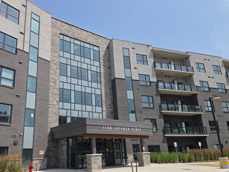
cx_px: 93
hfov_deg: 61.2
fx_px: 192
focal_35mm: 29
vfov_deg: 48.2
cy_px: 94
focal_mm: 5.4
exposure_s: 1/1328
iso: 25
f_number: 1.8
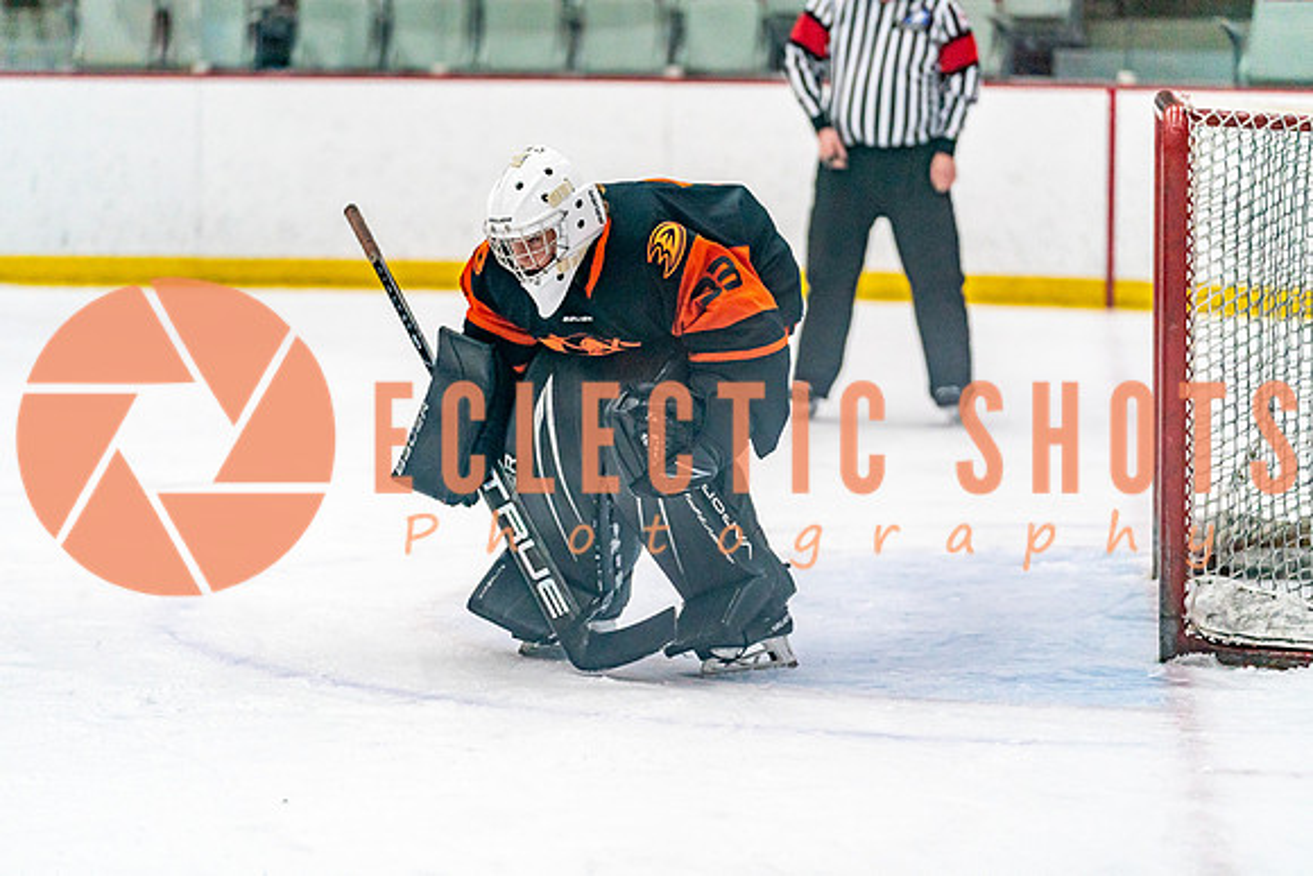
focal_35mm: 156
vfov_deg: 8.8
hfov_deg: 13.2
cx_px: 656
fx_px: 5679
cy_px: 438
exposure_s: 1/1250
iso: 3200
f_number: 2.8
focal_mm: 150
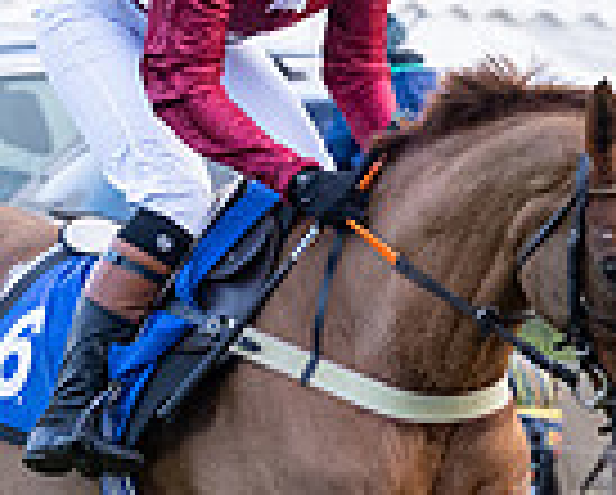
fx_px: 12415
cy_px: 464
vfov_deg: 2.3
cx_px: 474
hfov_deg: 2.8
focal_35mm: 680
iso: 1250
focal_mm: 98
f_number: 4
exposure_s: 1/500
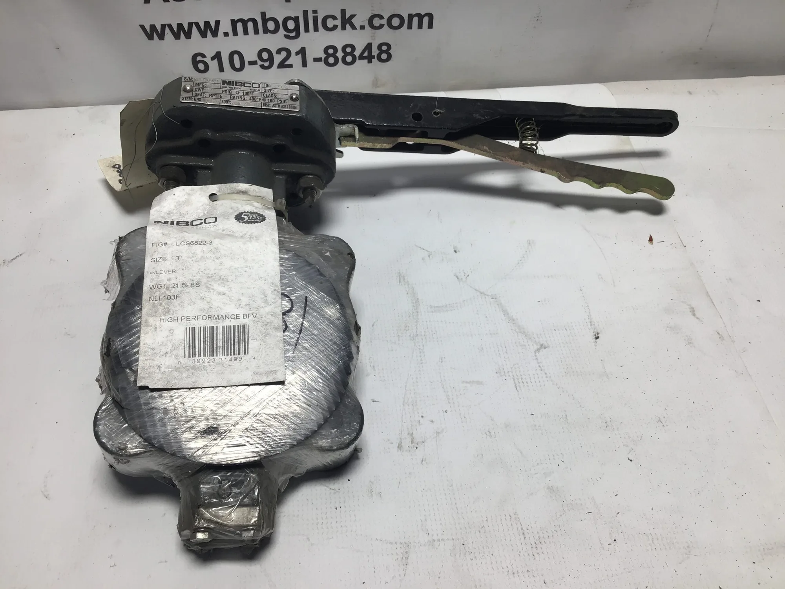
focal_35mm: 31
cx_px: 392
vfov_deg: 45.4
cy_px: 294
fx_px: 703
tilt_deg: -50.8
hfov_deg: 58.4
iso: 25
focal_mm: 3.3
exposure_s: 1/139
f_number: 2.4
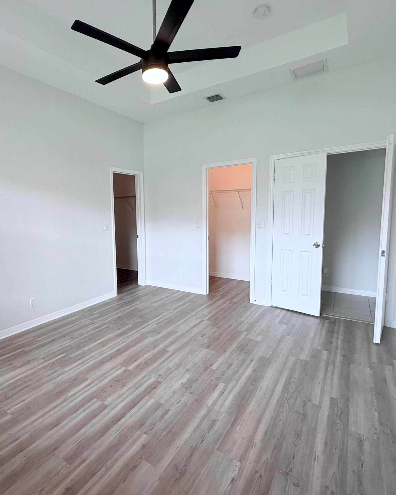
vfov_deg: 83.3
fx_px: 278
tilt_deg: -4.8
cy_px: 240
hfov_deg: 69.7
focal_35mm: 19
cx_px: 148
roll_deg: +0.7
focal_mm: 2.22
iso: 160
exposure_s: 1/120
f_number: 2.2
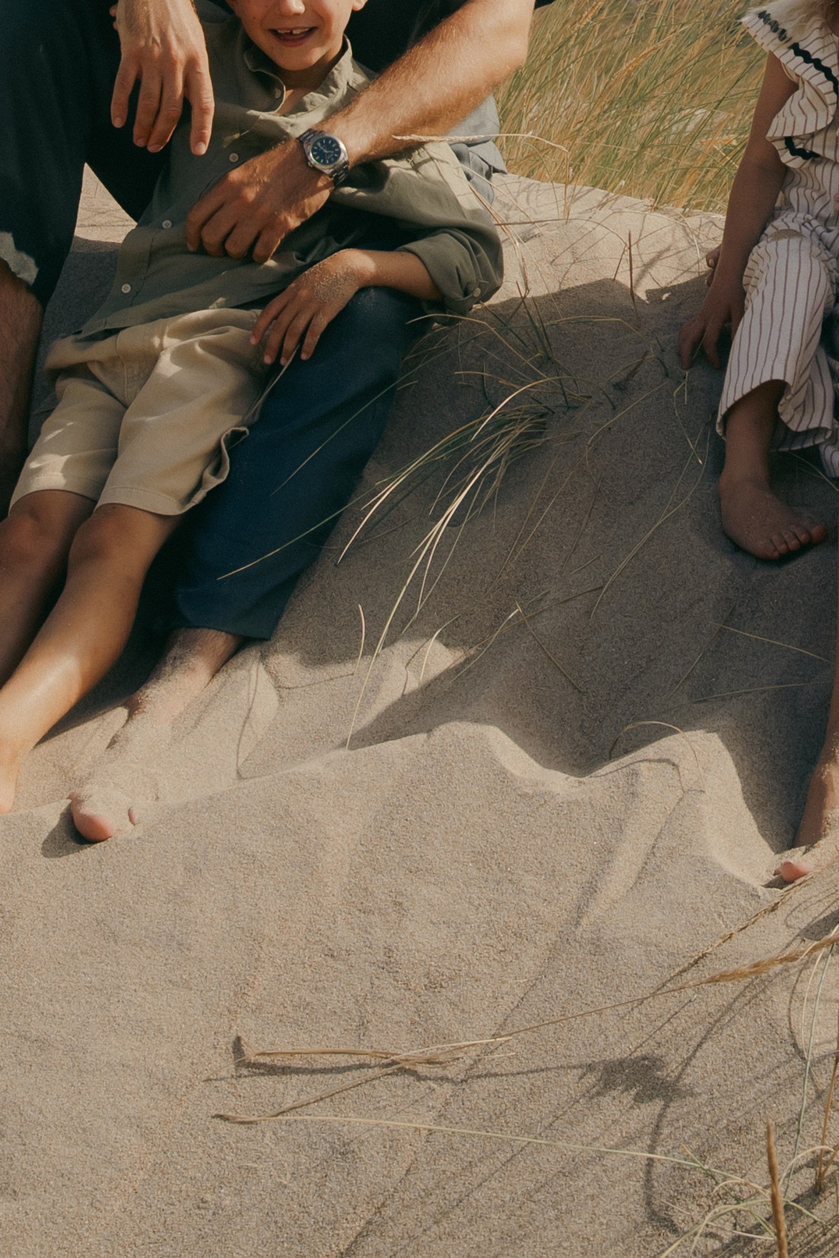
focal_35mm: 85
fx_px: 2971
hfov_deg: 16.0
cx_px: 665
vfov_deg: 22.7
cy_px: -70
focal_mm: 26
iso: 80
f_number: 5
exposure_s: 1/640
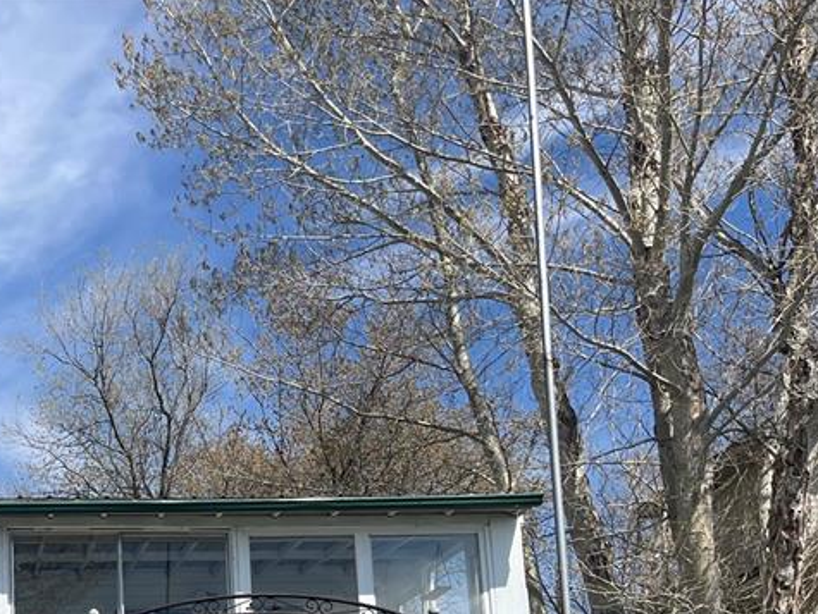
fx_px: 1324
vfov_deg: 24.6
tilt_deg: +10.3
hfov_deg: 31.4
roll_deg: +2.1
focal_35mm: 56
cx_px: -26
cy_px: 657
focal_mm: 5.1
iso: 50
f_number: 1.6
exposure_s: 1/4310
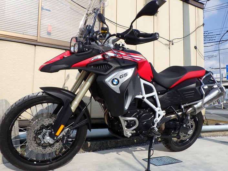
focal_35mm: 28
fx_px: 184
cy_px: 86
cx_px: 114
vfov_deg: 49.7
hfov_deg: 63.5
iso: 125
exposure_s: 1/1000
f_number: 4.2
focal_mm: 5
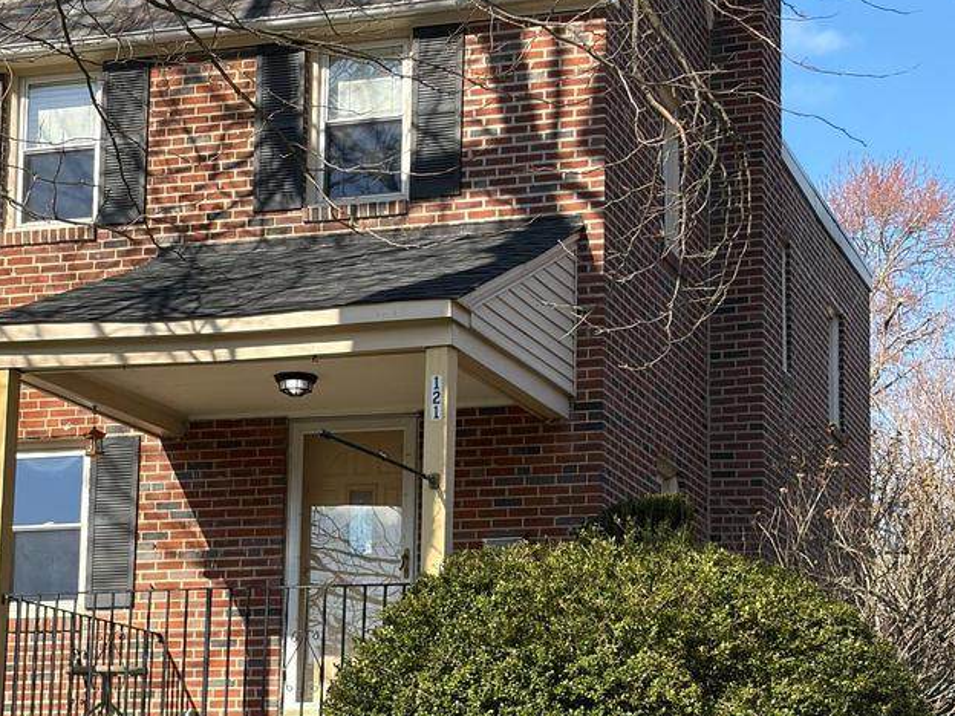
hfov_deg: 21.8
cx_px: 416
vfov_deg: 16.4
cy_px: 487
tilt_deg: +11.2
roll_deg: +0.0
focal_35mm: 90
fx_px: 2483
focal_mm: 5.96
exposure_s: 1/1484
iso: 32
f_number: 1.6
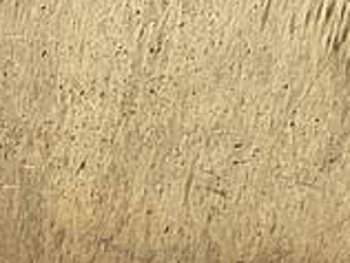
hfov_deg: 16.1
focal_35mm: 105
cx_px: -261
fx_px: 1063
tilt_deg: -35.8
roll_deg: +1.3
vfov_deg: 13.0
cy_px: 449
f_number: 1.6
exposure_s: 1/60
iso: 160
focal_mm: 5.1
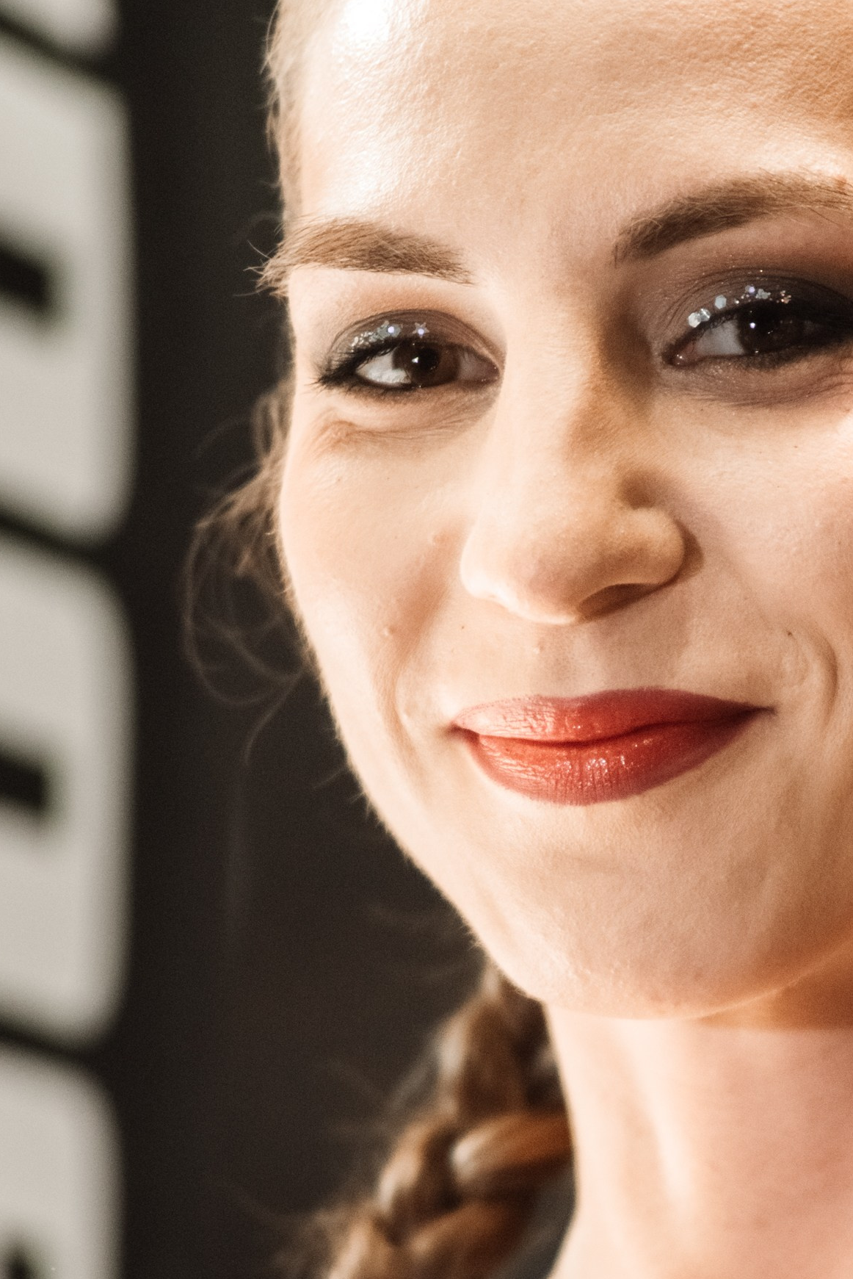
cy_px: 955
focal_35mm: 402
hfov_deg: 3.4
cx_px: 697
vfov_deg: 5.1
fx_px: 14275
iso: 2000
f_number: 4
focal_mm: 200
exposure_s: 1/250
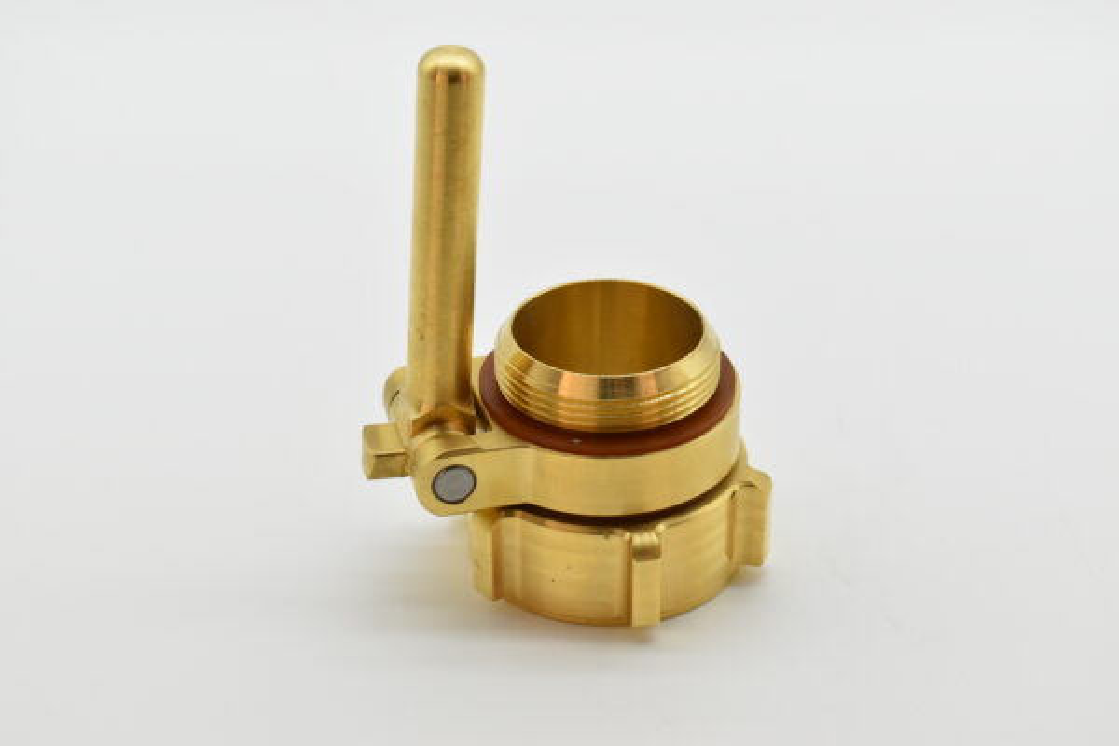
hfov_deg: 28.1
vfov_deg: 18.9
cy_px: 373
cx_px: 560
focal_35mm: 72
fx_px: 2238
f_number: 8
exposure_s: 1/1600
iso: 1600
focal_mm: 48
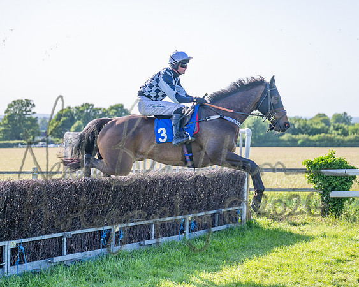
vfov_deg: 19.4
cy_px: 143
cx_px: 180
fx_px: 838
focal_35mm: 79
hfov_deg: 24.2
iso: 200
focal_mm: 70
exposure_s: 1/2000
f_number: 2.8
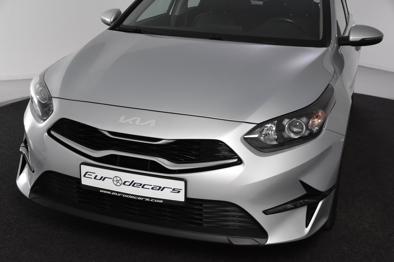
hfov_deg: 42.3
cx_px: 197
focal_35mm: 46
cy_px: 131
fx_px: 509
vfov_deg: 28.9
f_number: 5.6
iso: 1600
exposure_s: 1/125
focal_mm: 31
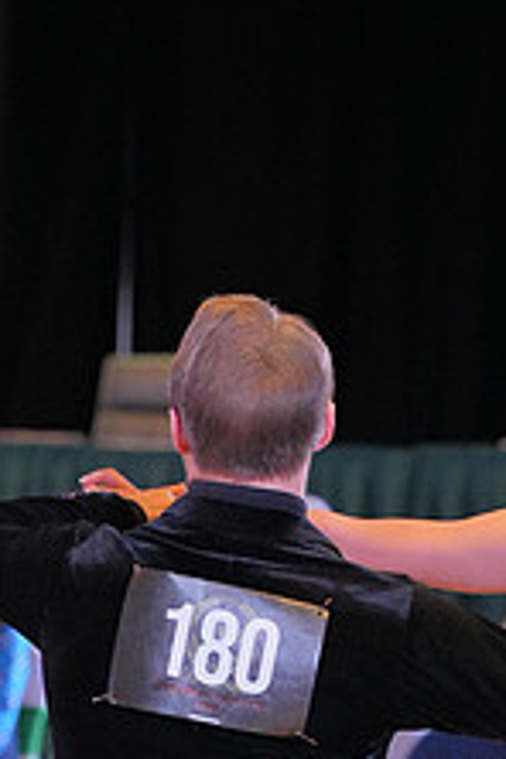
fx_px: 5734
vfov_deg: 7.5
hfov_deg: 5.0
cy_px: 903
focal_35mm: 272
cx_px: 518
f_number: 3.5
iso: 4000
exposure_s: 1/500
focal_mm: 104
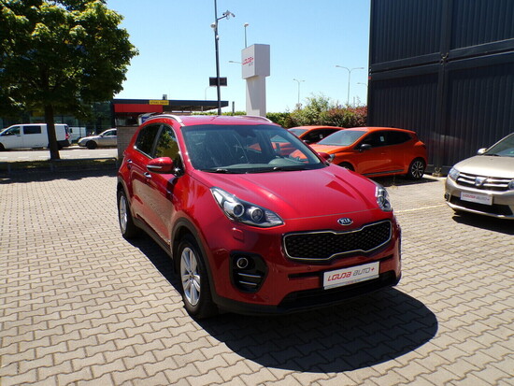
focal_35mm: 28
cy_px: 193
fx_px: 416
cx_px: 257
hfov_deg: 63.4
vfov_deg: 49.8
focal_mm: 5
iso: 100
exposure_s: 1/400
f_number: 4.6
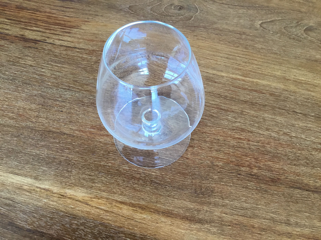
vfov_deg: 45.4
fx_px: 287
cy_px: 120
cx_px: 160
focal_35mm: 31
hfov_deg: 58.4
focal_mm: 3.3
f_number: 2.4
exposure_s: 1/33
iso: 32
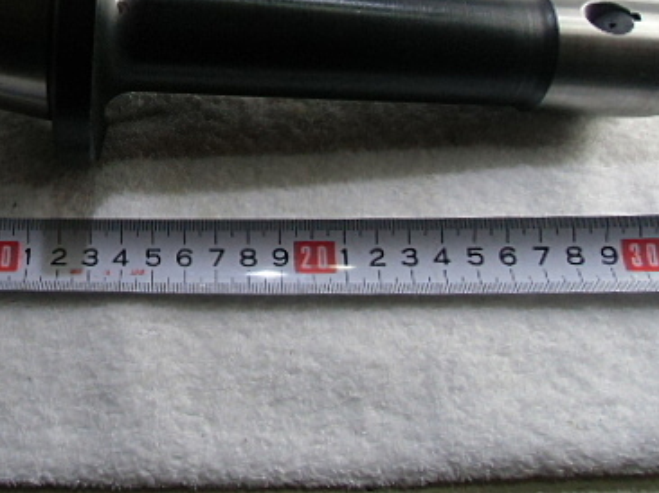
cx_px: 158
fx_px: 799
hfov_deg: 43.3
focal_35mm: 42
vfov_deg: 33.5
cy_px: 110
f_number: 3
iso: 400
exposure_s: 1/100
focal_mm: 4.24
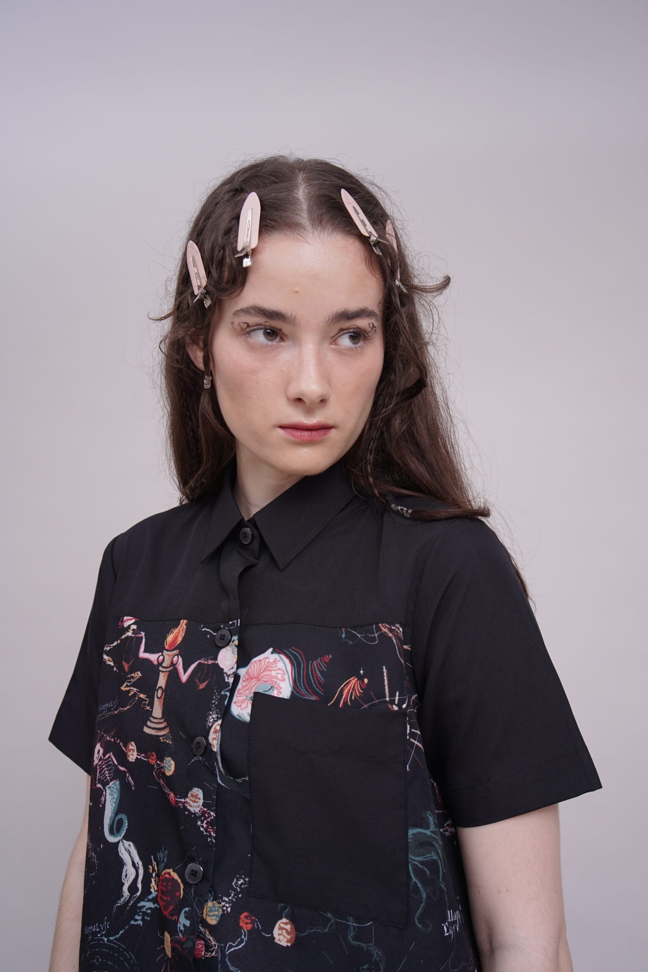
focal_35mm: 35
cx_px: 324
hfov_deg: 37.9
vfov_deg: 54.4
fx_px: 945
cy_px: 486
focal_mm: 35
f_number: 6.3
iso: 400
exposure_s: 1/100
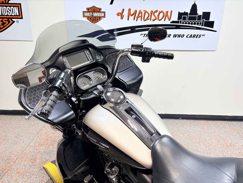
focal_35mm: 26
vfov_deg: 53.1
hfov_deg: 67.3
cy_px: 92
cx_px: 122
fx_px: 182
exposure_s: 1/140
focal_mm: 5.96
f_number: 1.6
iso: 40
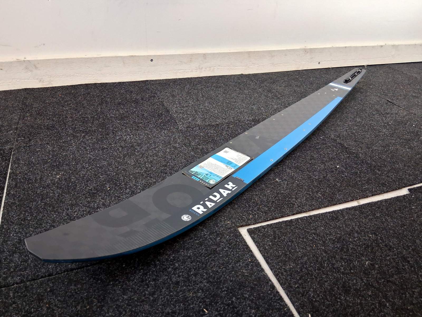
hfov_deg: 67.3
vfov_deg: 53.1
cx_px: 211
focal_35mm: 26
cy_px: 158
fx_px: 317
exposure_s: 1/120
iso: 400
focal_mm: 3.98
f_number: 1.8
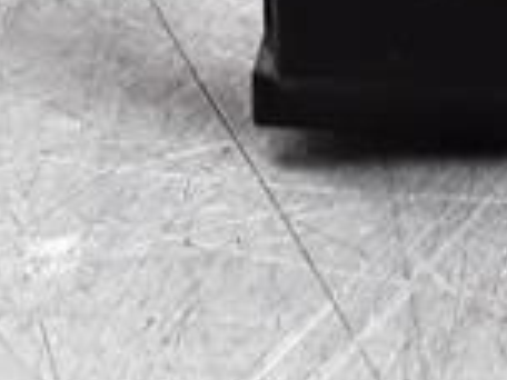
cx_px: 734
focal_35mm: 118
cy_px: -100
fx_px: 1728
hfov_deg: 15.5
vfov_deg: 12.2
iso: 64
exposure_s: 1/50
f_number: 1.9
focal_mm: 2.91
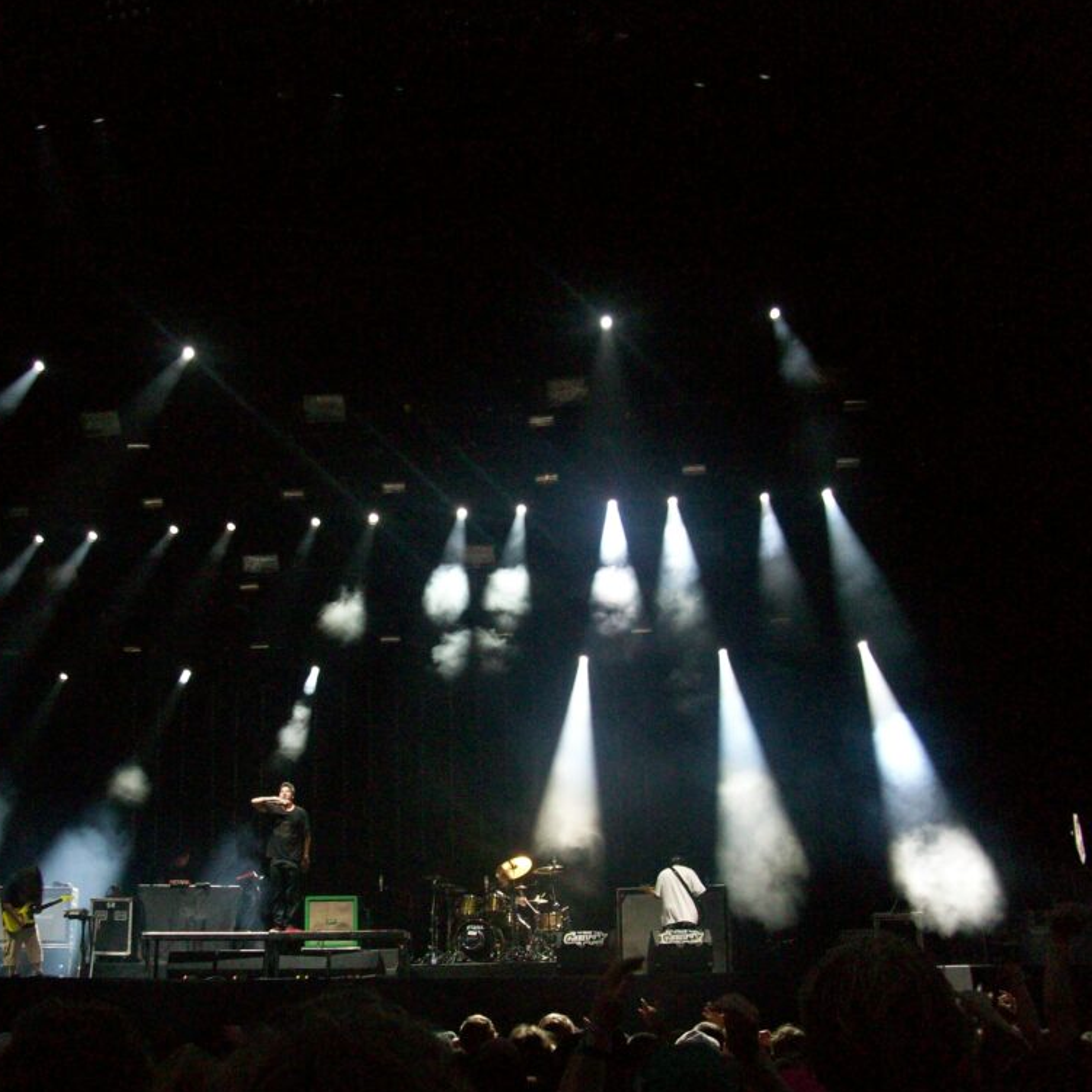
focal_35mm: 41
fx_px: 1463
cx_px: 422
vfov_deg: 40.9
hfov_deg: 40.7
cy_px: 542
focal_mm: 5.7
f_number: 2.8
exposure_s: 1/43.9
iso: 160
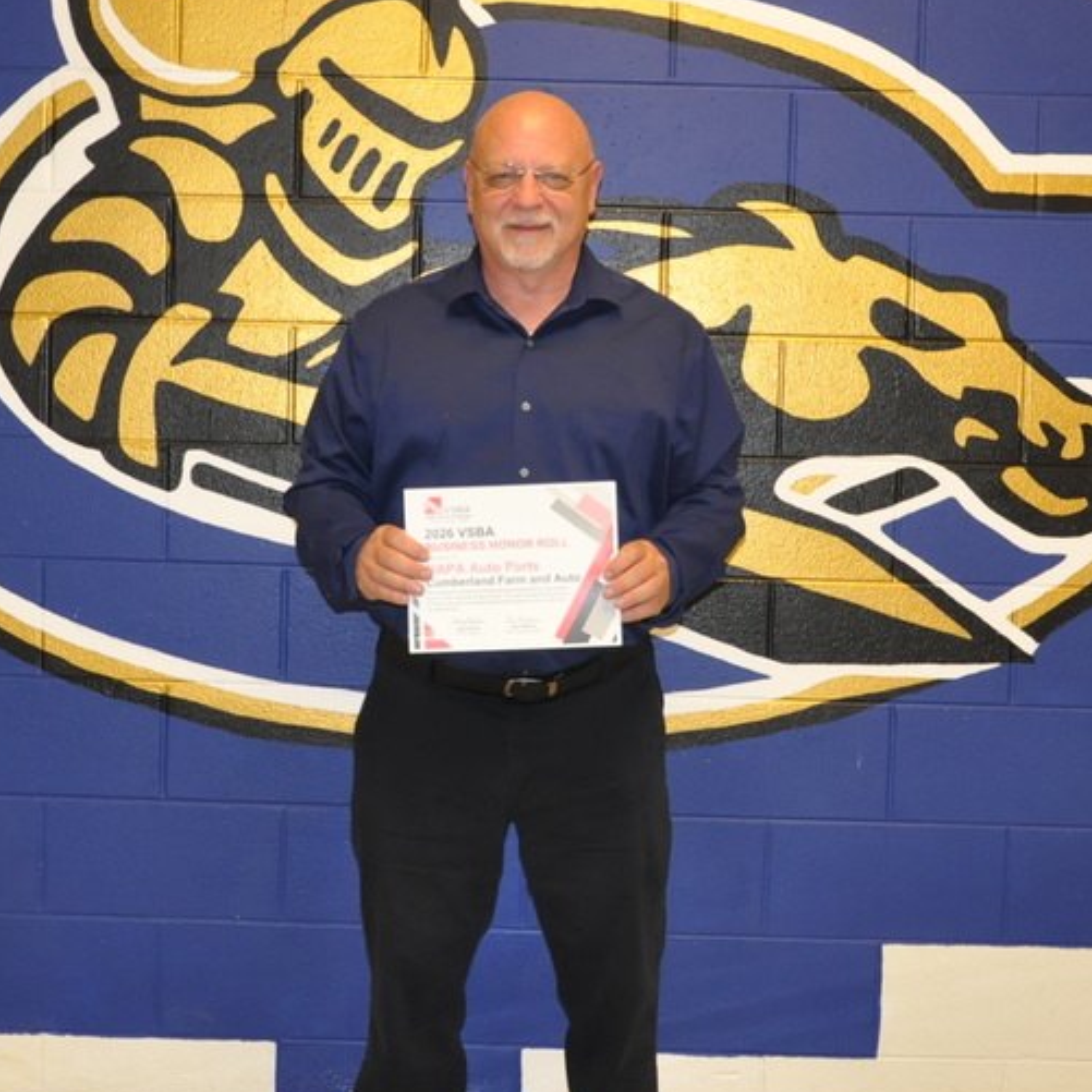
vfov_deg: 28.1
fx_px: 2177
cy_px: 486
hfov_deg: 28.2
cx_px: 510
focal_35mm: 61
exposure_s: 1/60
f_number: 3.8
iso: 800
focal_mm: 24
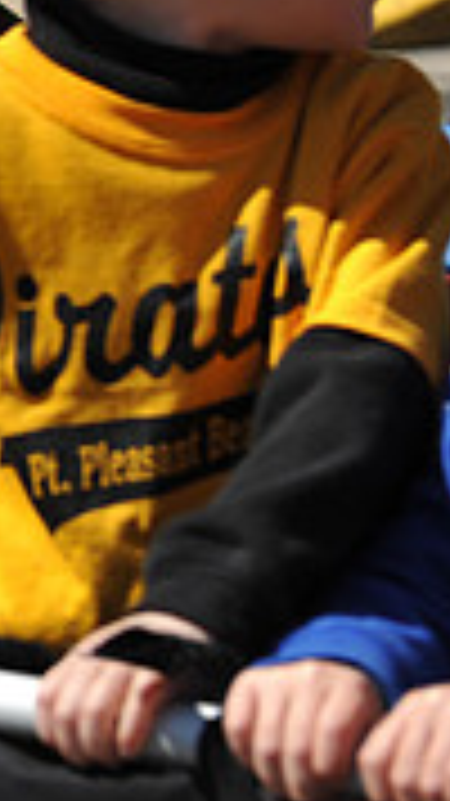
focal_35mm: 239
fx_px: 5075
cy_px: 220
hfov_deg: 4.9
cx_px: -756
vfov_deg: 9.0
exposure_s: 1/1250
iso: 200
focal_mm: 70
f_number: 5
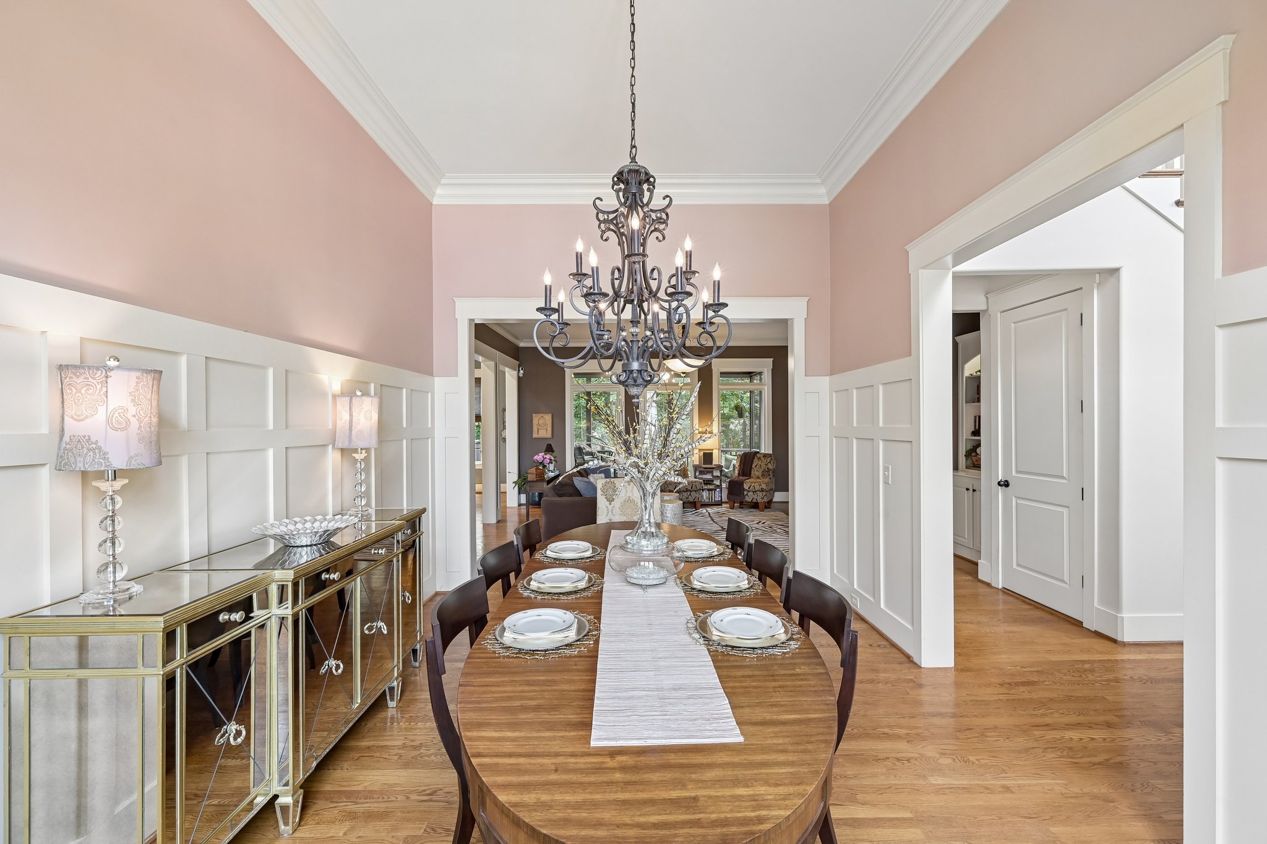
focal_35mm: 14
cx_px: 634
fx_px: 493
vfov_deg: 81.2
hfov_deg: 104.3
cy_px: 422
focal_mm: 14
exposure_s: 1/25
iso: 400
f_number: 8
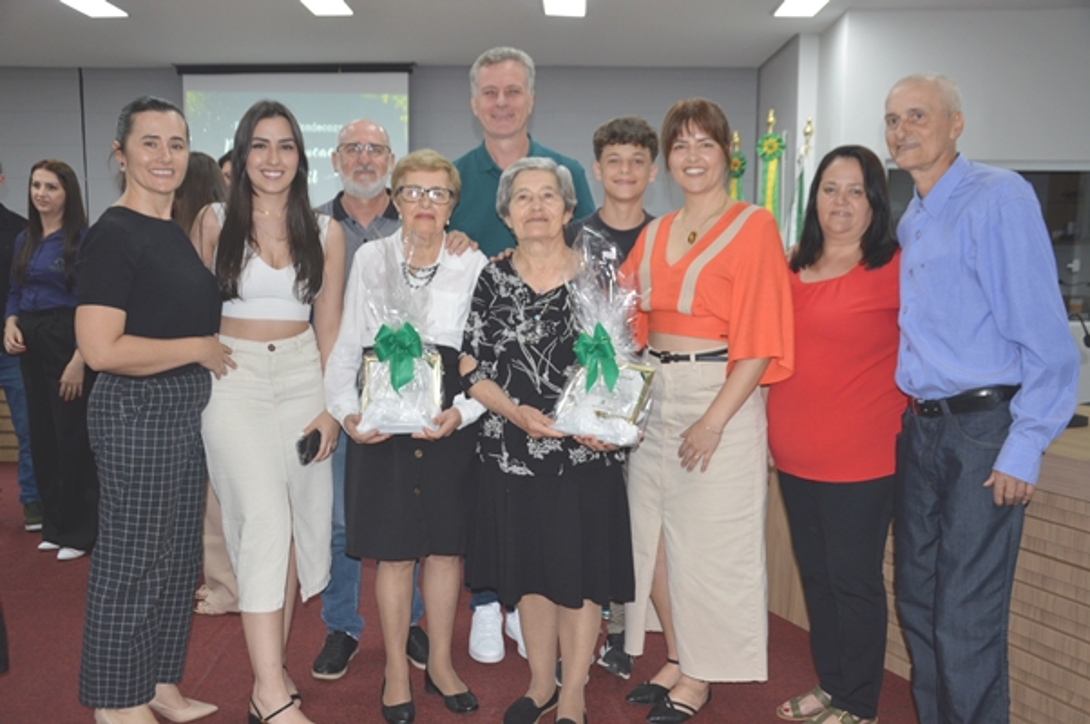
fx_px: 953
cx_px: 545
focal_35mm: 32
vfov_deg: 41.6
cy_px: 362
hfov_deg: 59.5
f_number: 3.8
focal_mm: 21
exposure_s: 1/60
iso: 640
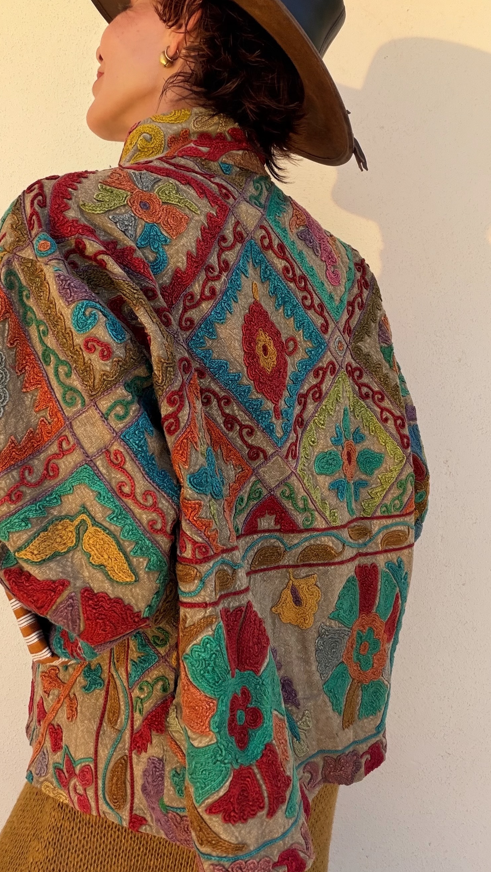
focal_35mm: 33
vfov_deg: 59.5
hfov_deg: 35.5
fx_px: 764
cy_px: 439
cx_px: 200
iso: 25
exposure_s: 1/355
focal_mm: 2.71
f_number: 1.9
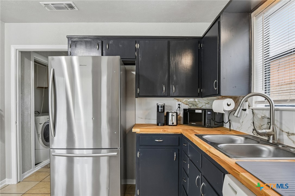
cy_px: 98
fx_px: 184
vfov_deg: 56.1
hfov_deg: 77.3
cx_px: 148
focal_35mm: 22
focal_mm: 15
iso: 400
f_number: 8
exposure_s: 1/13
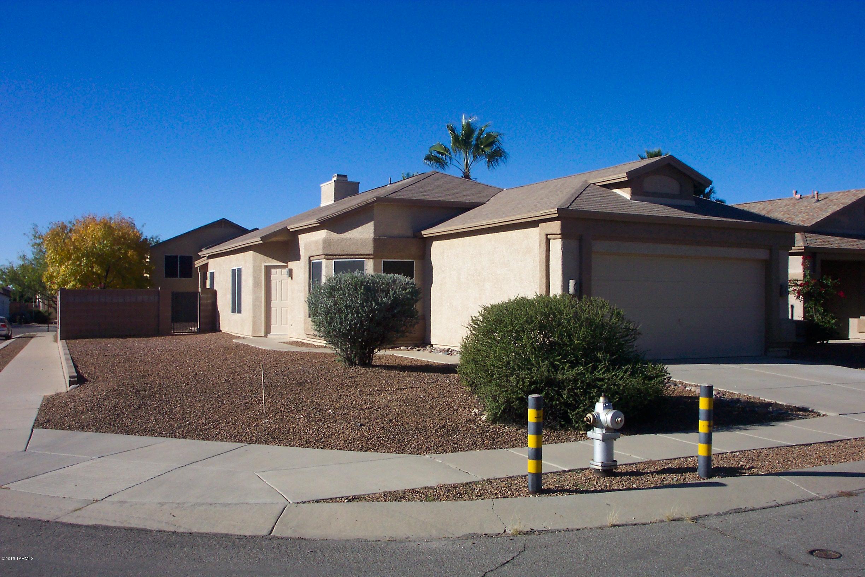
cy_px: 288
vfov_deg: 37.9
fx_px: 841
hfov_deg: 54.4
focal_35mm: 35
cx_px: 432
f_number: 9.5
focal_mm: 7.5
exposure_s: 1/250
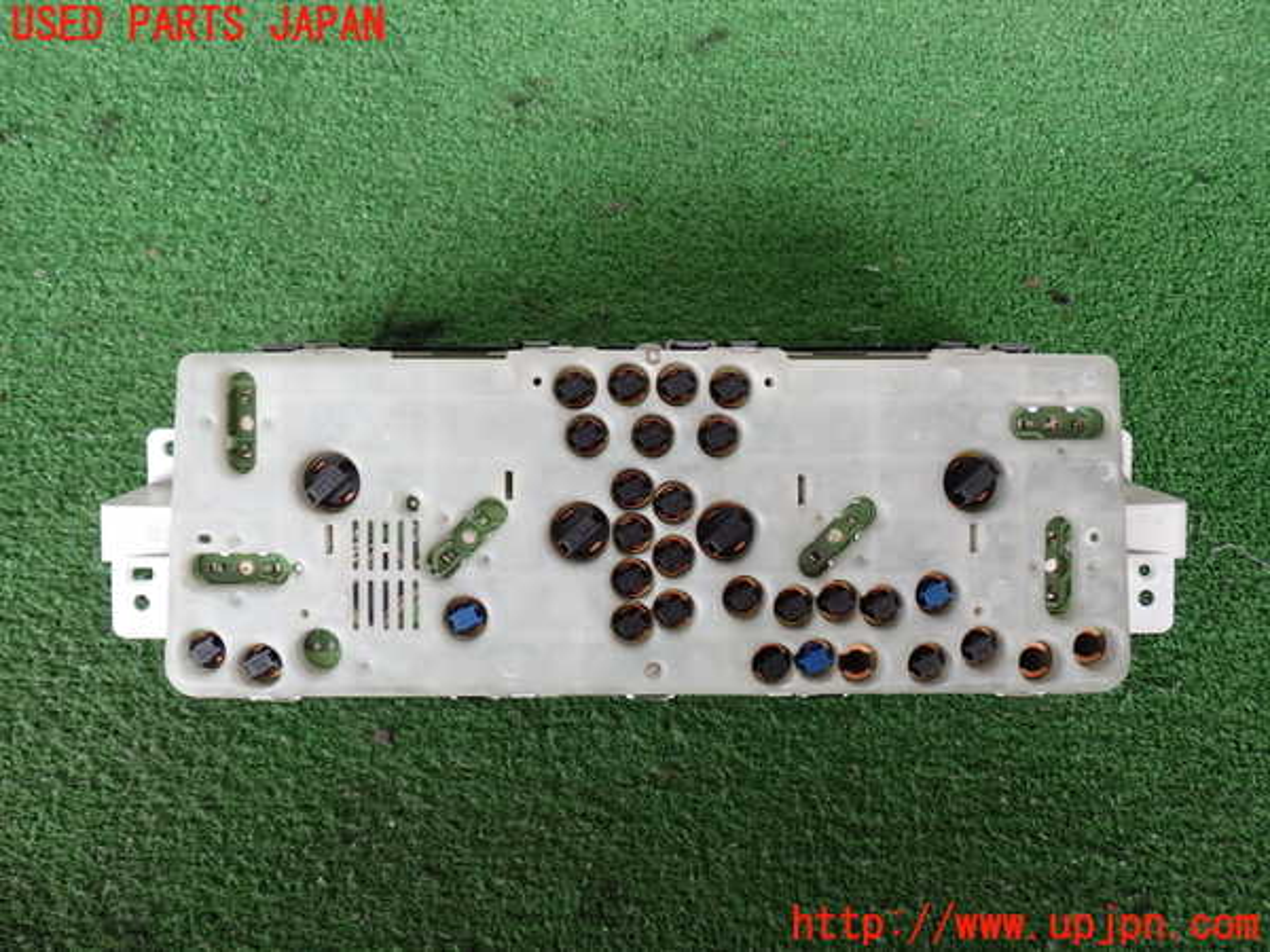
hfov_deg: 56.8
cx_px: 635
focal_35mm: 32
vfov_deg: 44.2
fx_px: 1174
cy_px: 476
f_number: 2.4
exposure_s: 1/60
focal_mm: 5.79
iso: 160
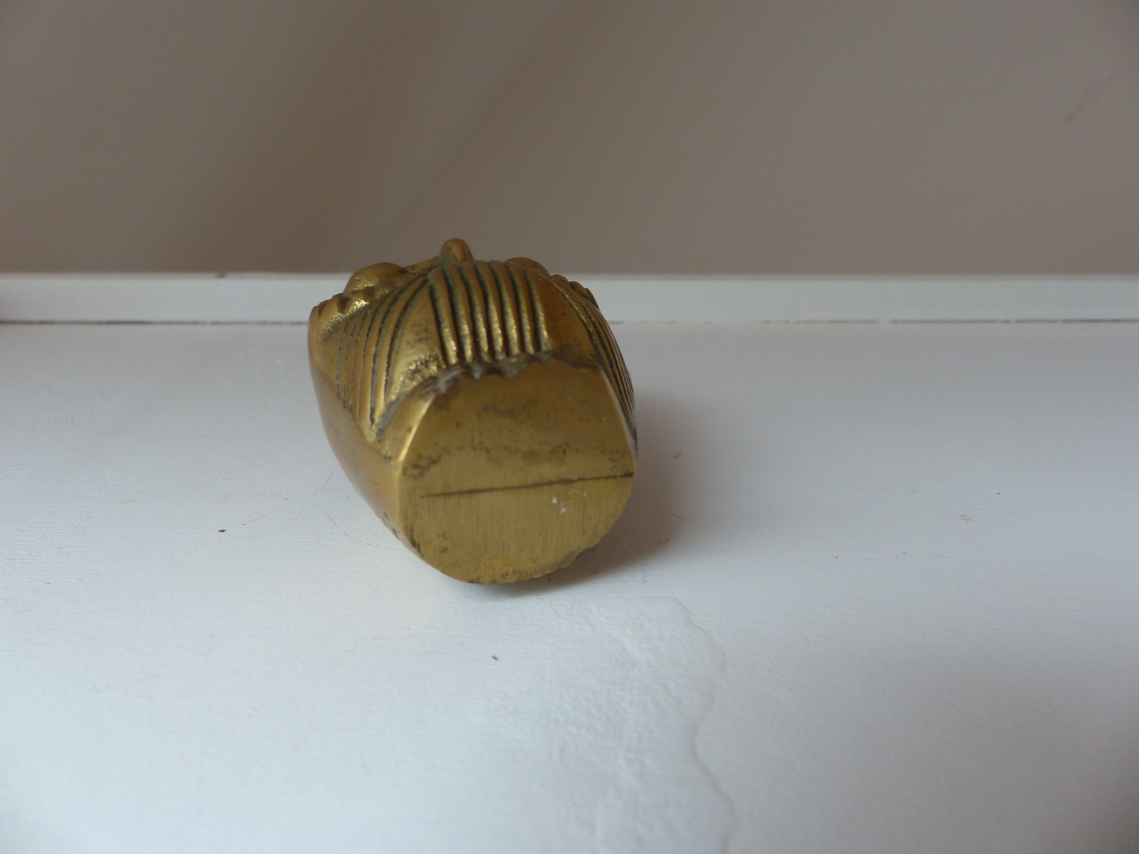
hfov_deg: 69.4
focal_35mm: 25
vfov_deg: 54.9
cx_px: 570
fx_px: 823
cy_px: 427
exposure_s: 1/60
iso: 125
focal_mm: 4.5
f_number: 2.8
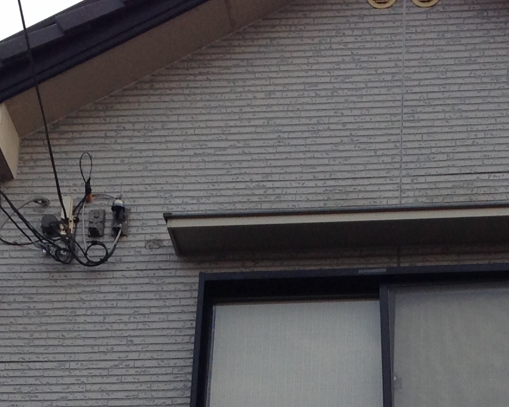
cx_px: 407
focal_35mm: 122
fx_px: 1837
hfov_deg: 15.7
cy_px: 623
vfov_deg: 12.0
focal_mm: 4.12
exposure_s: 1/387
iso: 50
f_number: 2.4
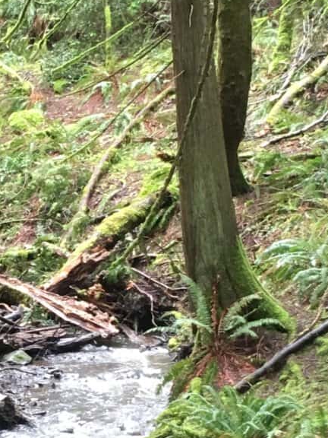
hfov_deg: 11.5
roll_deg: +1.9
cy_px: 356
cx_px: 72
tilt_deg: -8.8
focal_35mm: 129
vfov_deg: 15.2
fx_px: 1630
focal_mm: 4.15
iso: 80
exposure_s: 1/30
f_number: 2.2
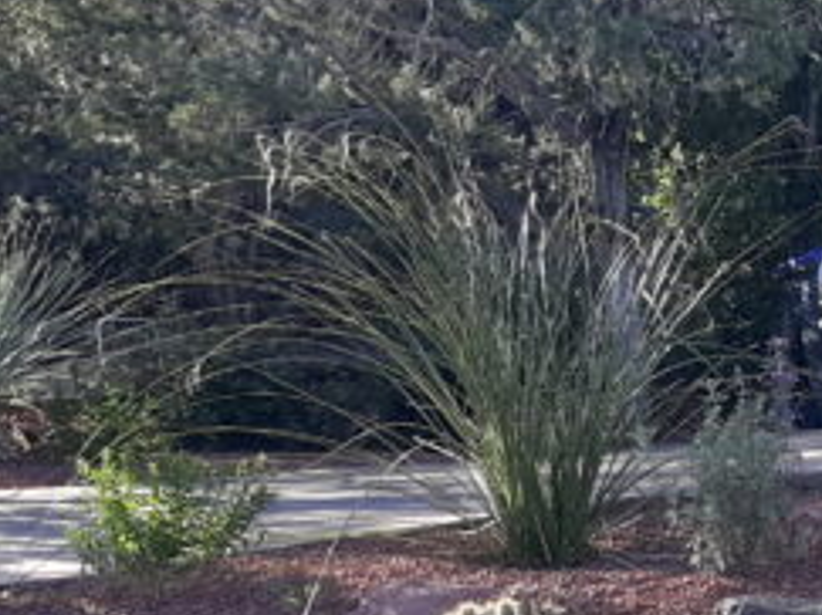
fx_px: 2801
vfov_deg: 12.5
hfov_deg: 15.7
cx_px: 1133
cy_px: 517
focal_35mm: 118
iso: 40
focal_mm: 3.7
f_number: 1.7
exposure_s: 1/255
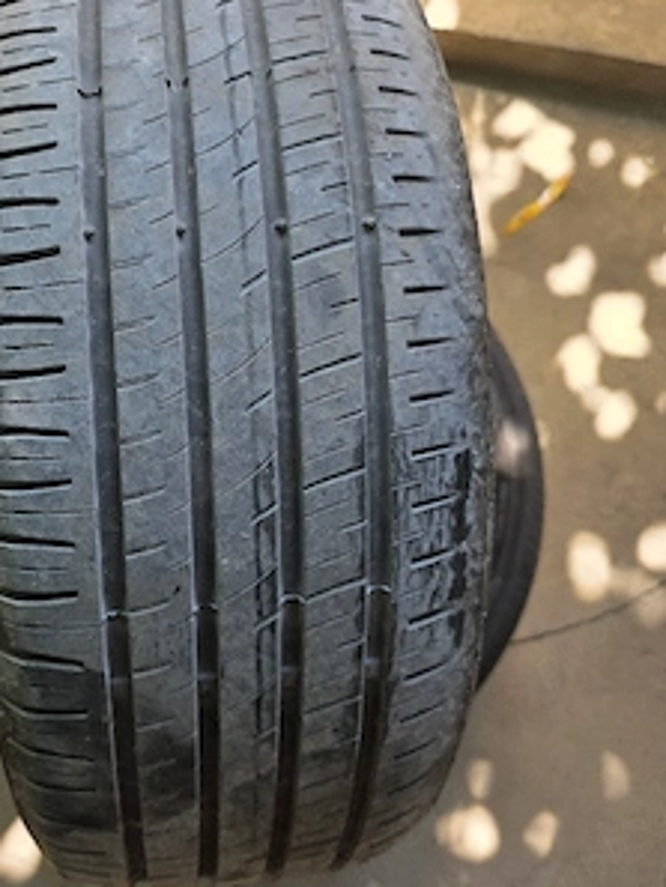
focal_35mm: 31
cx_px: 224
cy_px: 412
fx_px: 795
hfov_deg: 44.8
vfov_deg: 58.3
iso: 64
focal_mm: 6.3
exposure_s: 1/182
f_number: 1.7
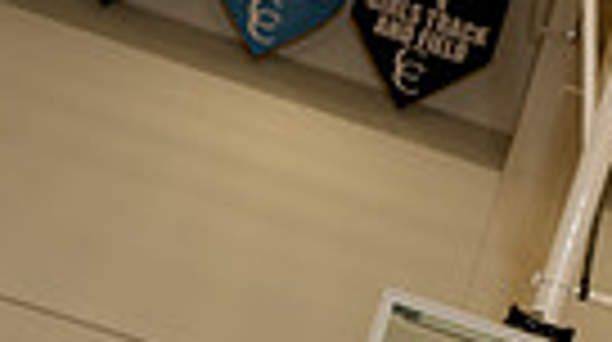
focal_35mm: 111
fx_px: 1798
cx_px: 405
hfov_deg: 19.3
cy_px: 896
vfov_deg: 9.4
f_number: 5.6
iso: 400
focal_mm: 32
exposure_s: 1/250
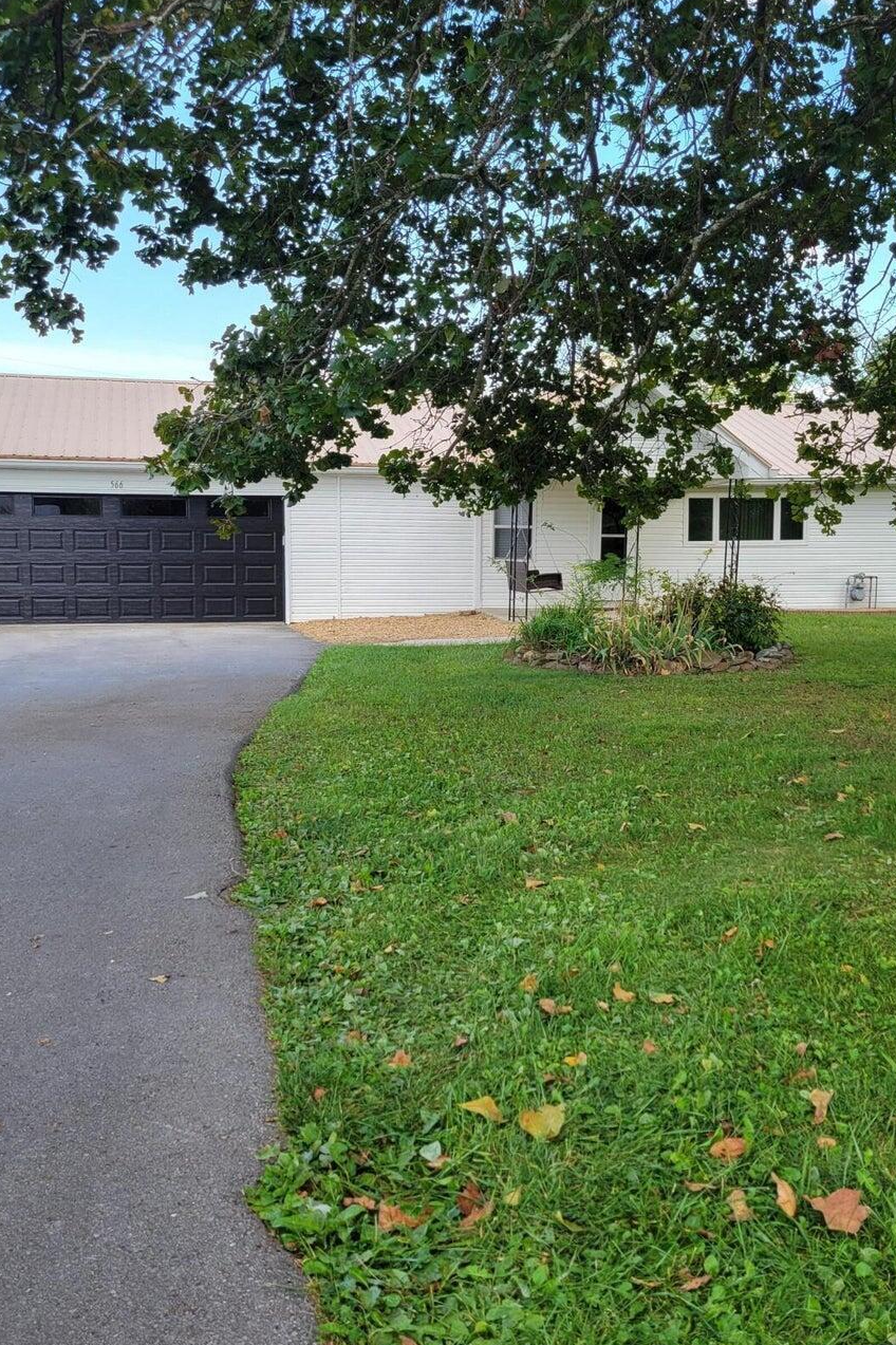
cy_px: 702
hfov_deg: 38.8
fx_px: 1270
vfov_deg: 55.8
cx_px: 493
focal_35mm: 34
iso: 40
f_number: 1.8
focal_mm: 5.4
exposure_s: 1/352
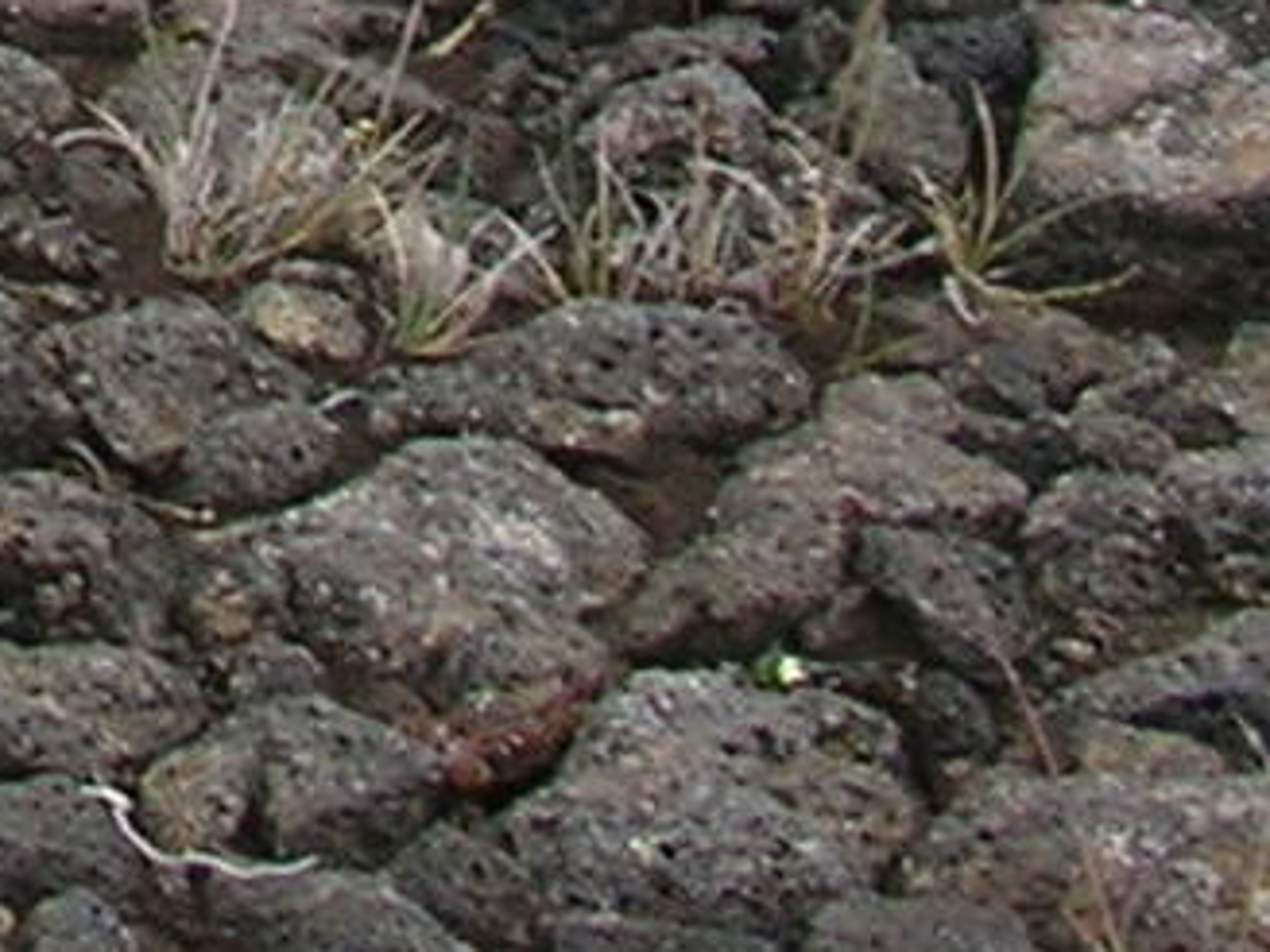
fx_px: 10163
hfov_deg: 6.6
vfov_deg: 5.0
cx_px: -2257
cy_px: -2357
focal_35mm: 277
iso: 50
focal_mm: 5.8
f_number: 3
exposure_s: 1/180
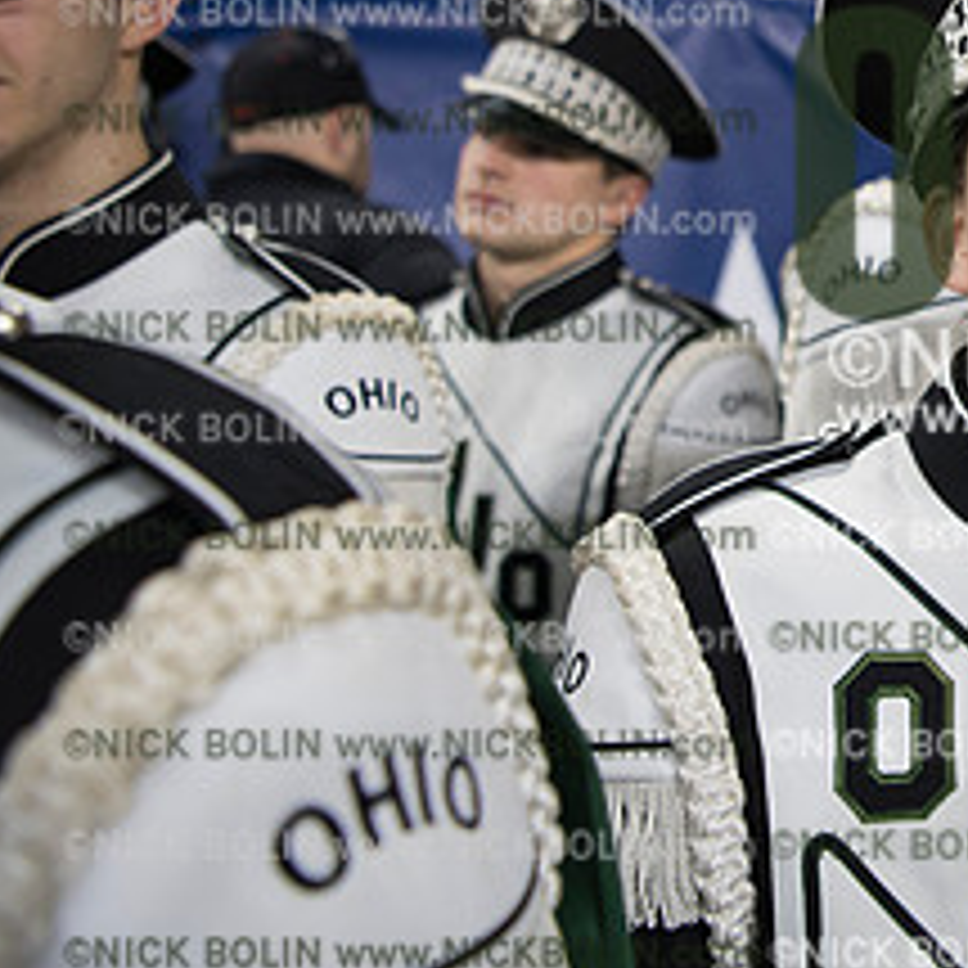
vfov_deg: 30.5
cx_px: 1112
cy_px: 223
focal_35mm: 55
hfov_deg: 27.8
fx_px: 1740
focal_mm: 24
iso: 1250
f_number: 2.8
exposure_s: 1/1000
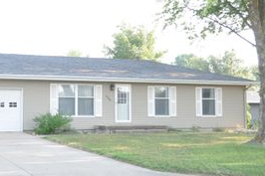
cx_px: 60
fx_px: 456
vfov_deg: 21.9
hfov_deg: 31.7
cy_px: 79
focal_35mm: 62
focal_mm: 22
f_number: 3.8
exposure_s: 1/125
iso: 200
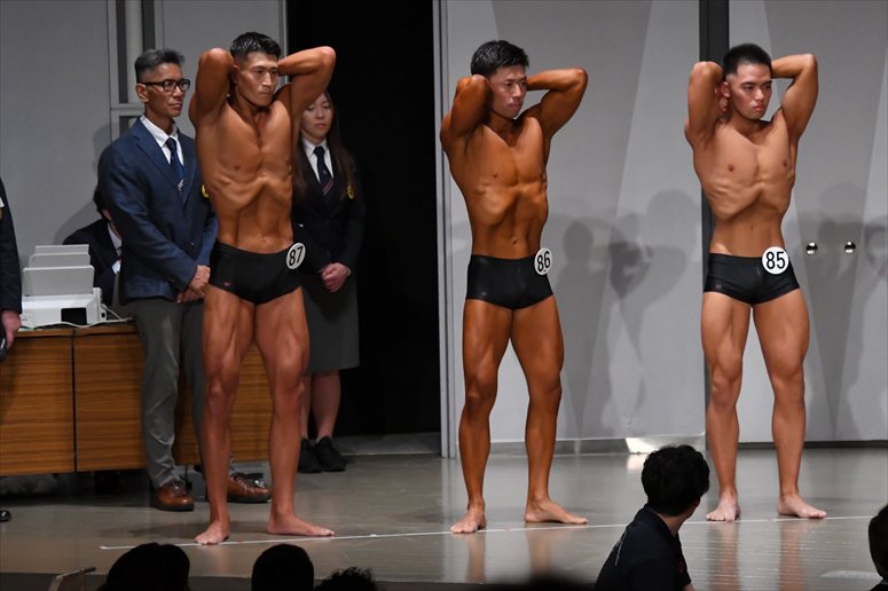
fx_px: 4980
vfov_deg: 6.8
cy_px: 296
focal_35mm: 202
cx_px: 444
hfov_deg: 10.2
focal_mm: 135
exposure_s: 1/400
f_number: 5.6
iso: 5000
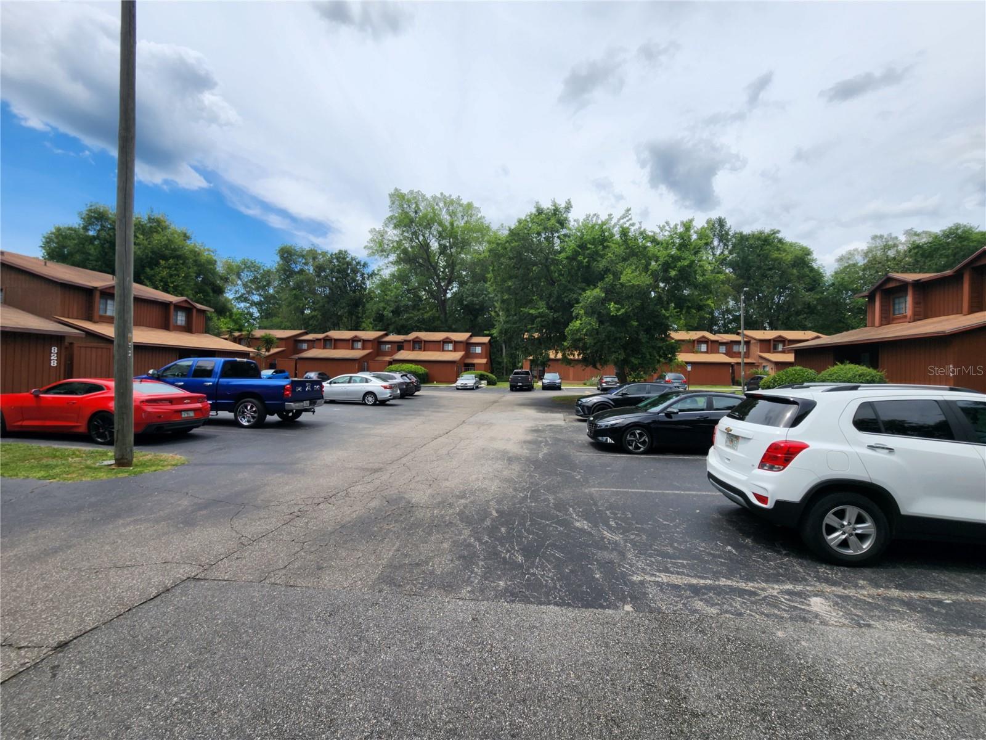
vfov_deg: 89.9
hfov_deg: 106.2
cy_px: 370
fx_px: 370
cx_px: 493
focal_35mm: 13
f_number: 2.2
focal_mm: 2.2
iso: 50
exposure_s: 1/2016
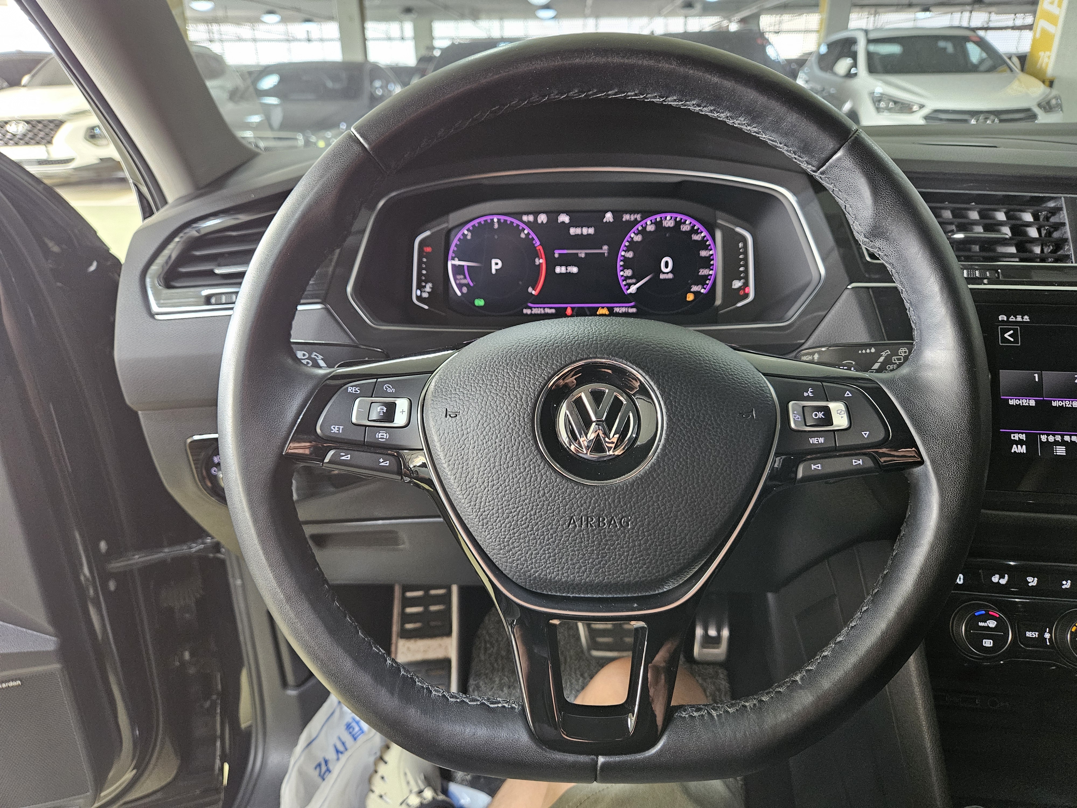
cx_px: 538
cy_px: 404
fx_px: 716
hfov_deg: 73.9
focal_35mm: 23
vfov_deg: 58.9
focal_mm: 5.4
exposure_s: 1/40
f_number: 1.8
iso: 640
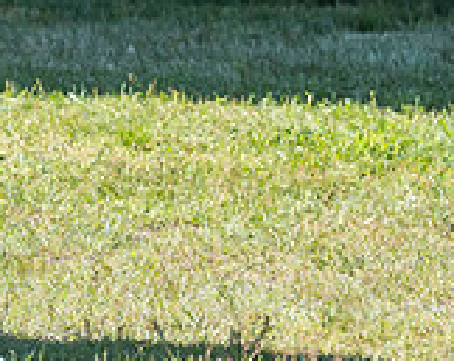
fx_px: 10502
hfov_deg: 2.5
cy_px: -95
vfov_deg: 2.0
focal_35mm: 783
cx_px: 783
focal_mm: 200
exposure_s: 1/1600
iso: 1000
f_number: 6.3
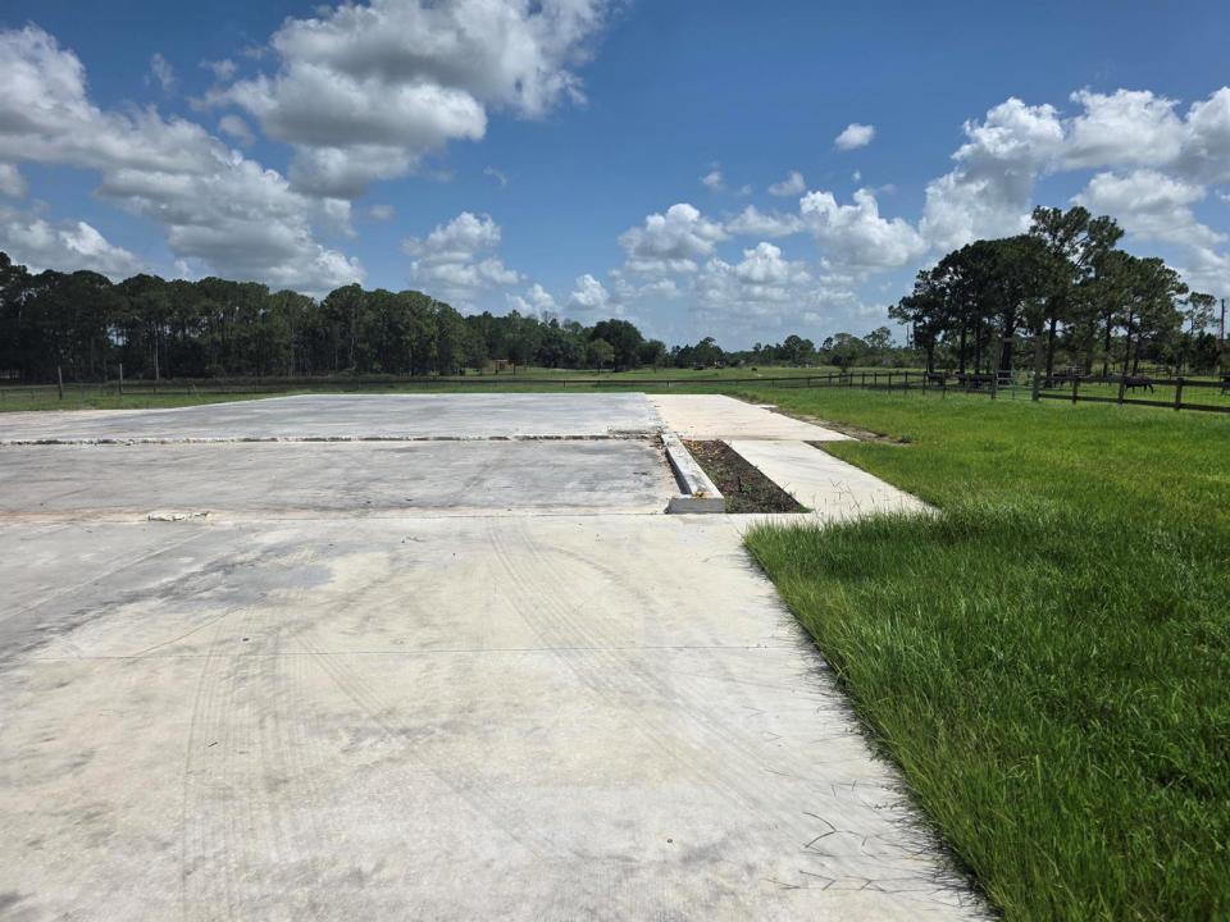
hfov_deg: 73.9
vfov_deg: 58.9
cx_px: 615
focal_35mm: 23
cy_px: 461
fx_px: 817
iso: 50
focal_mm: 6.3
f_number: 1.7
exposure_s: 1/7944
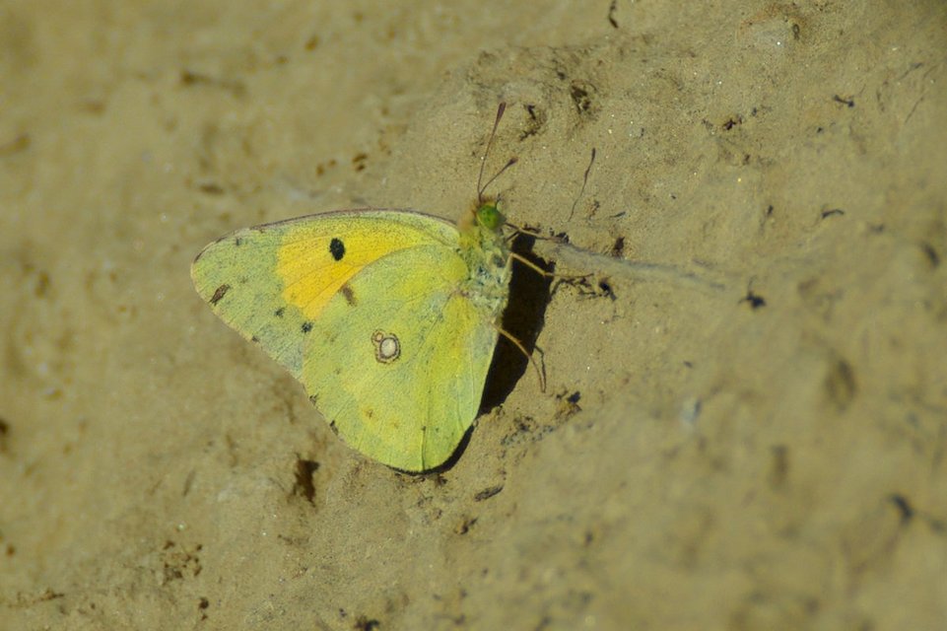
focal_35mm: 600
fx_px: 15777
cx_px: 474
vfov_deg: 2.3
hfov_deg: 3.4
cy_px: 316
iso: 100
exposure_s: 1/1000
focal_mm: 400
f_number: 8
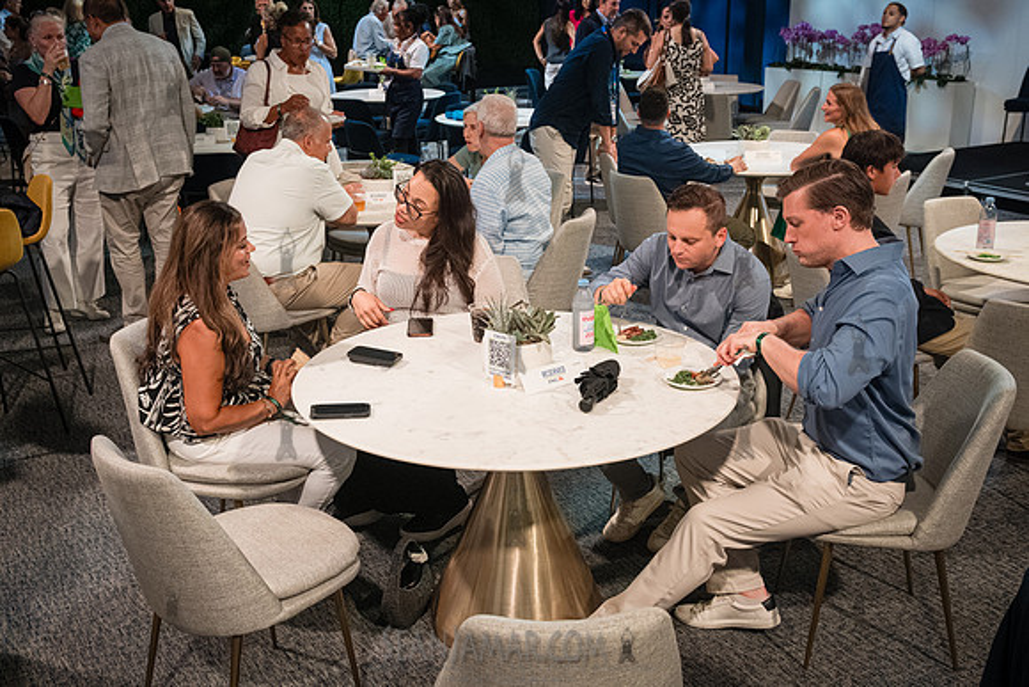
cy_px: 331
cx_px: 496
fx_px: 1125
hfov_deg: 49.1
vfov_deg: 33.9
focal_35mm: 39
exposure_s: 1/250
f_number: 5.6
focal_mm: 31
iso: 8000
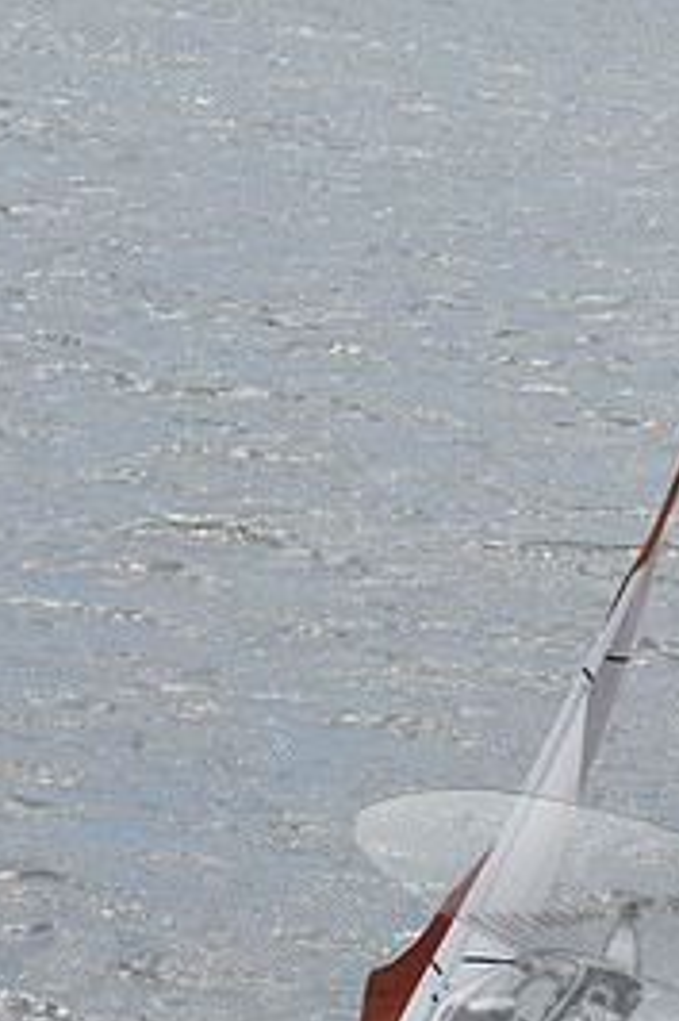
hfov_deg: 3.8
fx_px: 10197
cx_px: 704
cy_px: 983
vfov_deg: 5.7
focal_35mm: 360
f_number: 11
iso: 400
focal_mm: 110
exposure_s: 1/1000
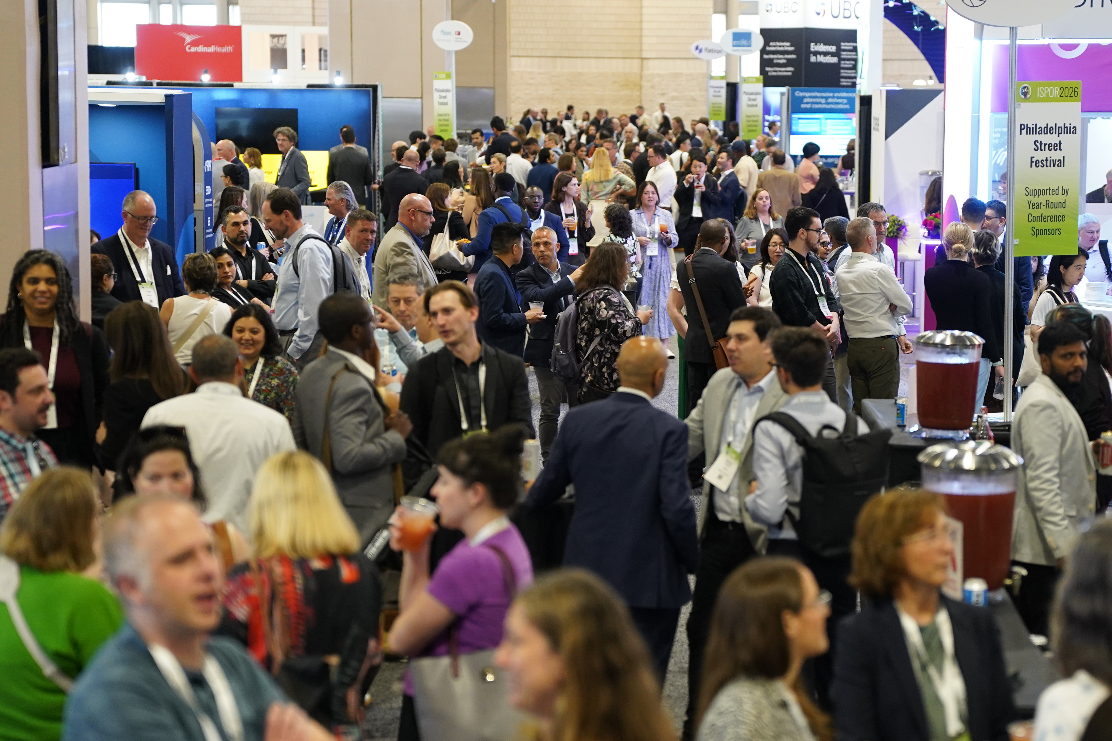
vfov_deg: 13.7
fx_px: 3089
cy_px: 382
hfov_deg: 20.4
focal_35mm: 100
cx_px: 687
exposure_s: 1/250
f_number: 2
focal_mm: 67
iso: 2000
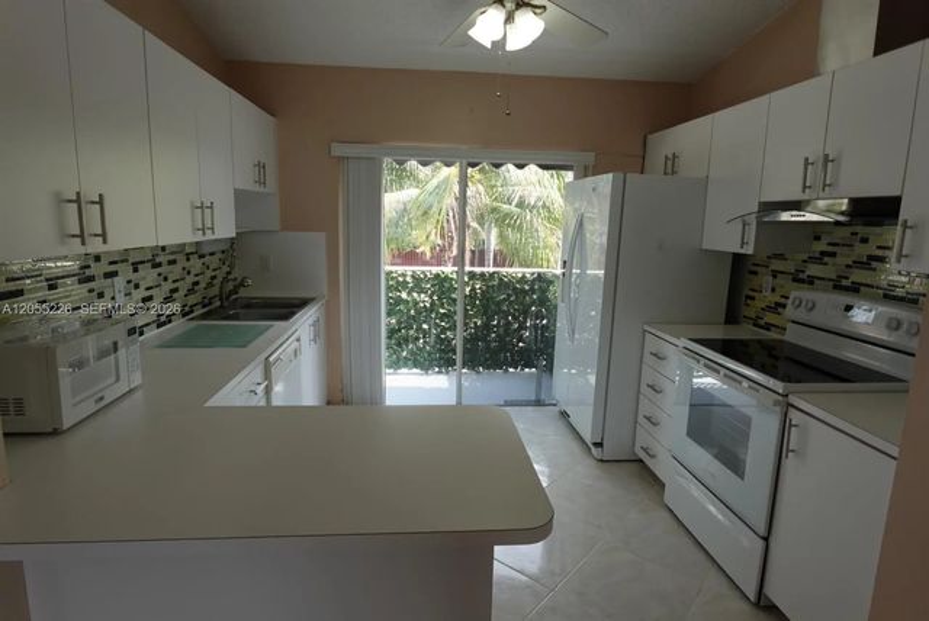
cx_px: 464
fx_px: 517
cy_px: 310
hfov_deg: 83.9
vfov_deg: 62.0
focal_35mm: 20
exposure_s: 1/250
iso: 125
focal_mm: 7.6
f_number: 2
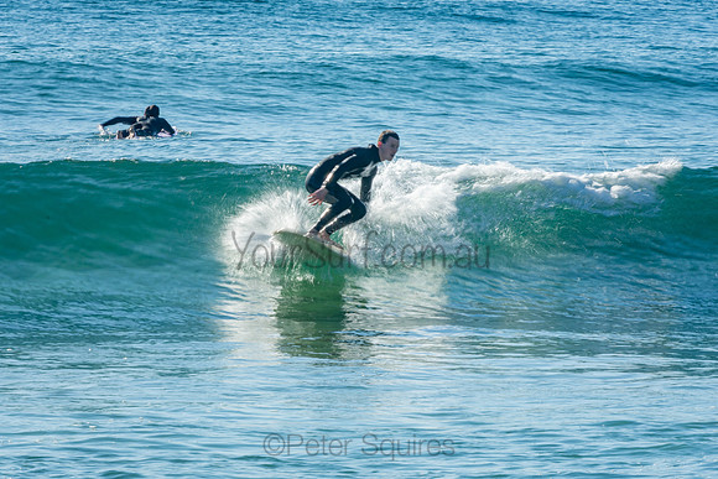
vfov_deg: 2.8
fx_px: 9874
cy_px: 240
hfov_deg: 4.2
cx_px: 359
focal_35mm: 495
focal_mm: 330
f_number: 25
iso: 100
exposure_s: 1/30
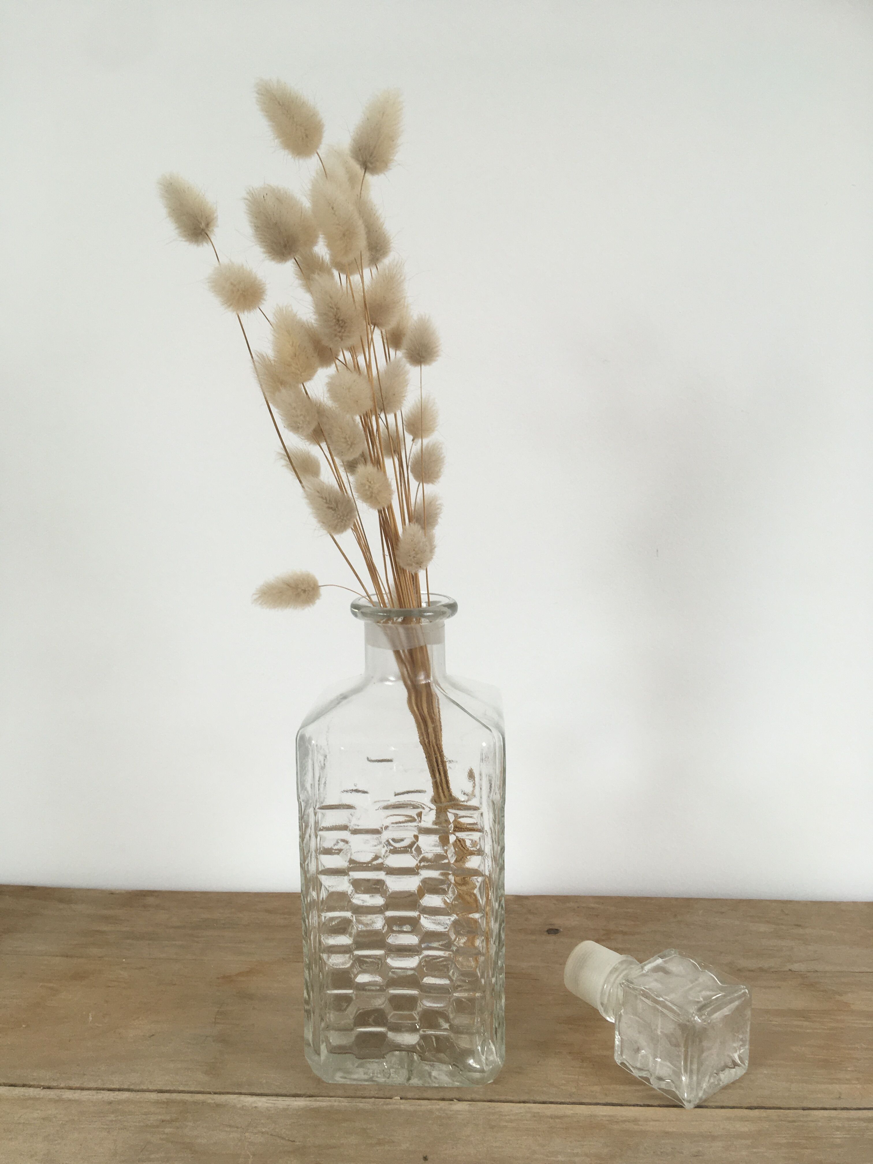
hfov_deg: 48.2
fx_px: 975
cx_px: 436
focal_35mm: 29
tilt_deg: -8.4
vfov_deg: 61.7
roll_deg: -0.4
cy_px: 582
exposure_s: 1/50
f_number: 2.2
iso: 32
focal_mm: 4.15
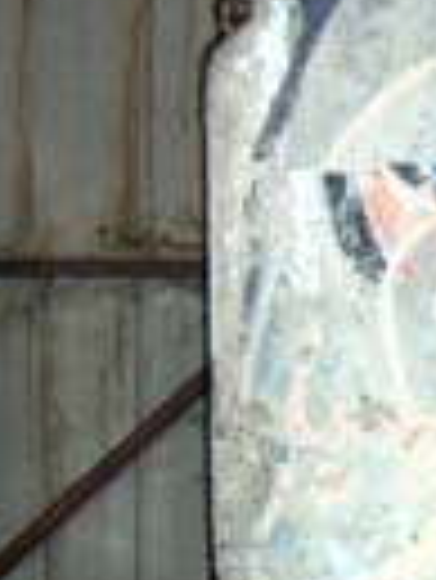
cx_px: 589
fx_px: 1978
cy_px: 252
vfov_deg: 16.7
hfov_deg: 12.2
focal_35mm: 118
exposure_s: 1/60
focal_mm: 6.2
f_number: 2.7
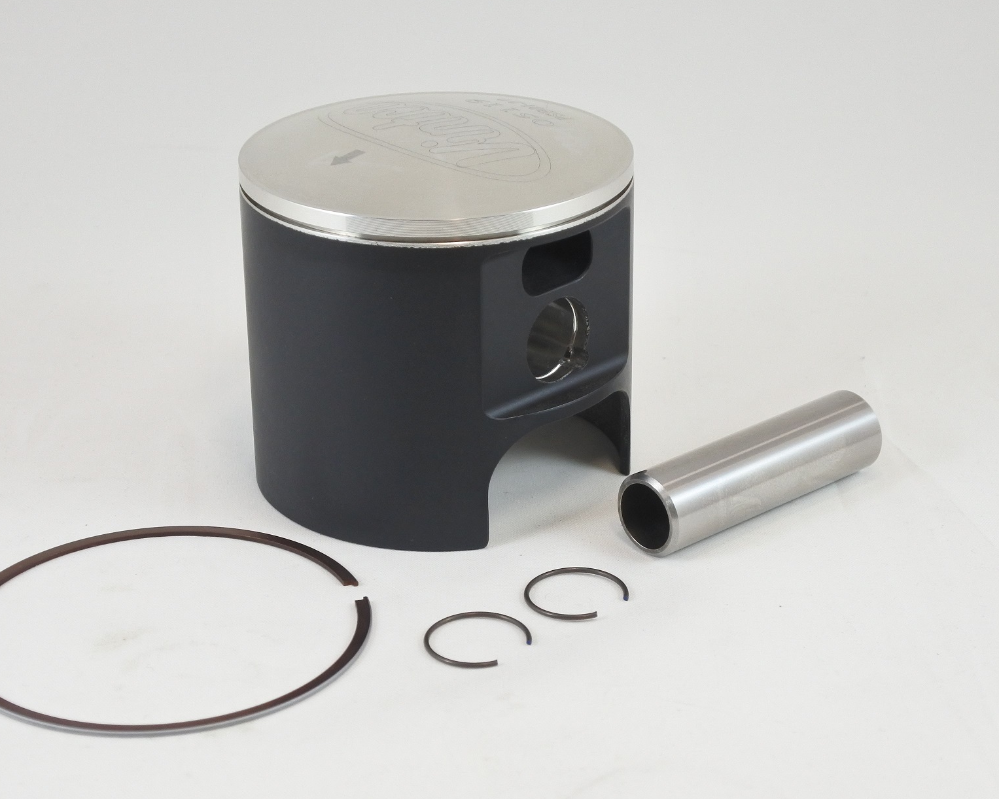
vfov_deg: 27.1
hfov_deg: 33.5
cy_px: 396
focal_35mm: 56
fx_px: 1656
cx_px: 437
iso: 500
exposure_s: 1/125
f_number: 4.5
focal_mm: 18.4
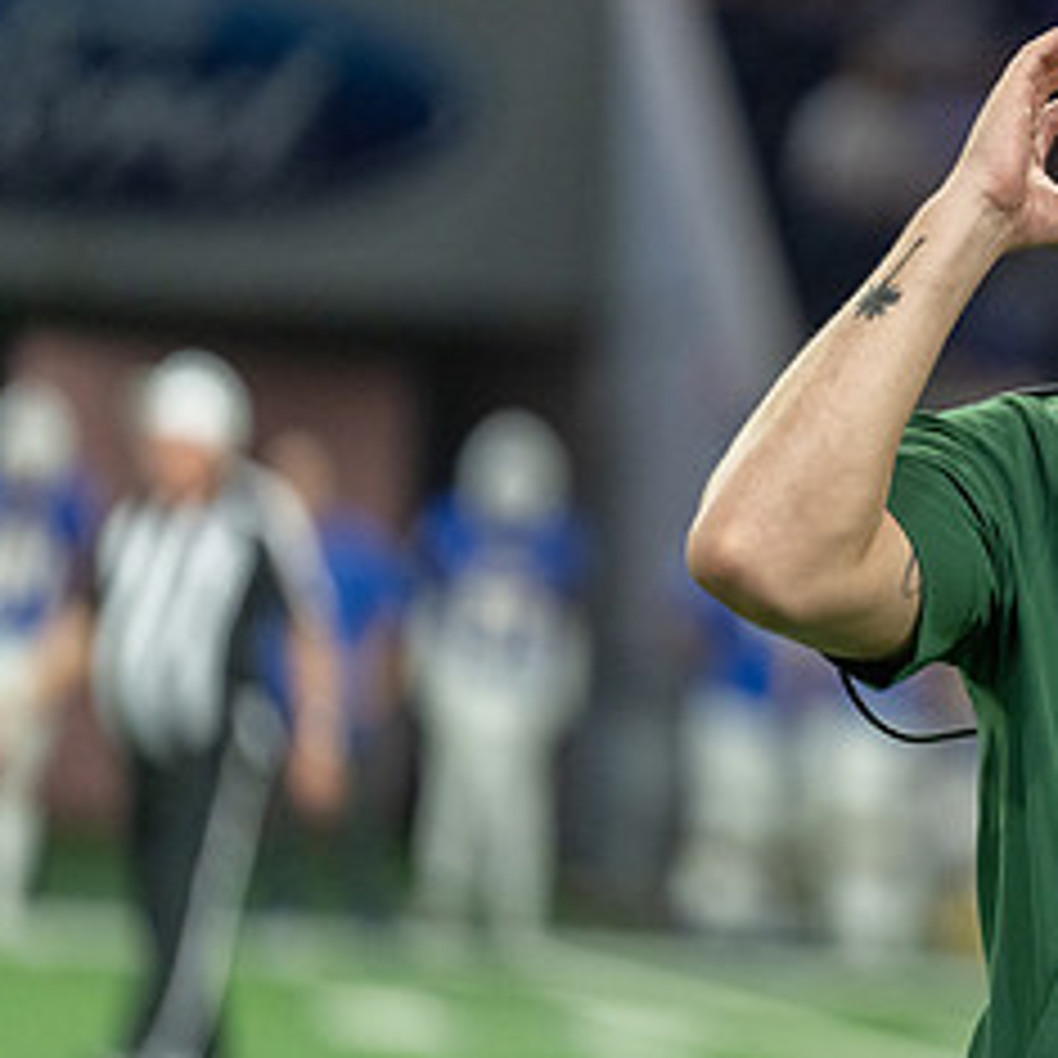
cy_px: 430
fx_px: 14316
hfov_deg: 4.2
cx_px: 1274
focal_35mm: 414
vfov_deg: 4.2
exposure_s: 1/500
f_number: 2.8
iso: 2500
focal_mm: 197
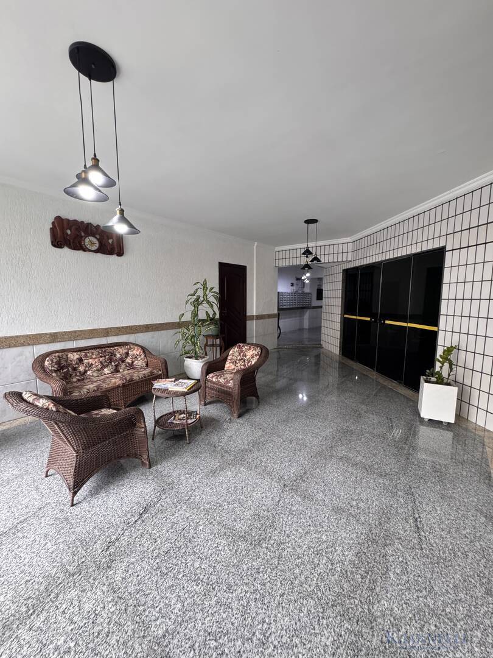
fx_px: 266
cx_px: 246
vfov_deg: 102.1
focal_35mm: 14
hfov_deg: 85.7
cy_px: 329
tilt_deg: -7.3
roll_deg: +0.5
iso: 320
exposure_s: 1/60
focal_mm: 2.22
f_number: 2.2
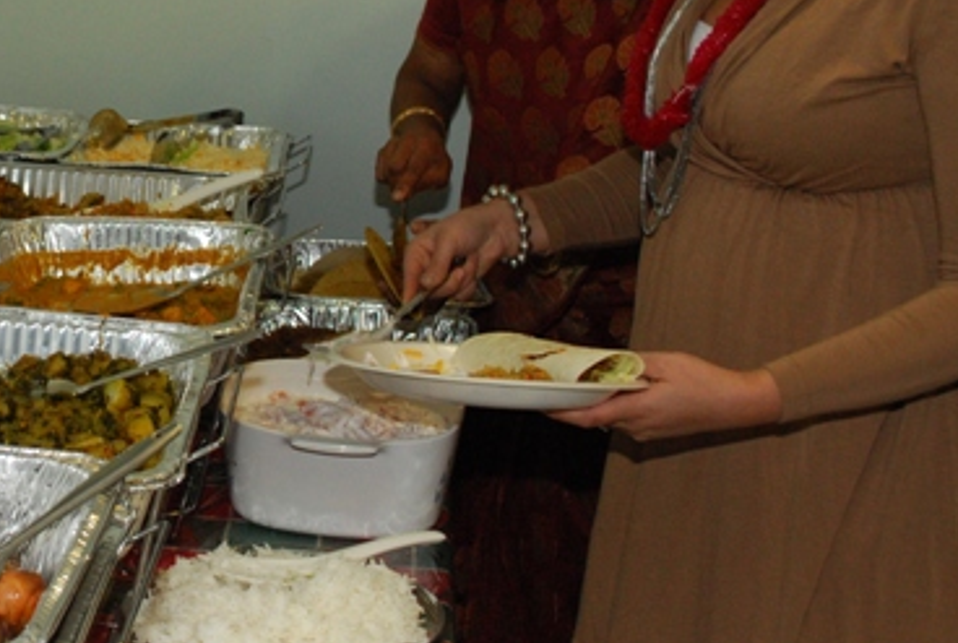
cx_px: -1
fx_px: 1947
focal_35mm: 73
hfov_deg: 26.2
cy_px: 167
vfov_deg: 18.6
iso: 800
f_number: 7.1
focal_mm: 24
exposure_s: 1/60
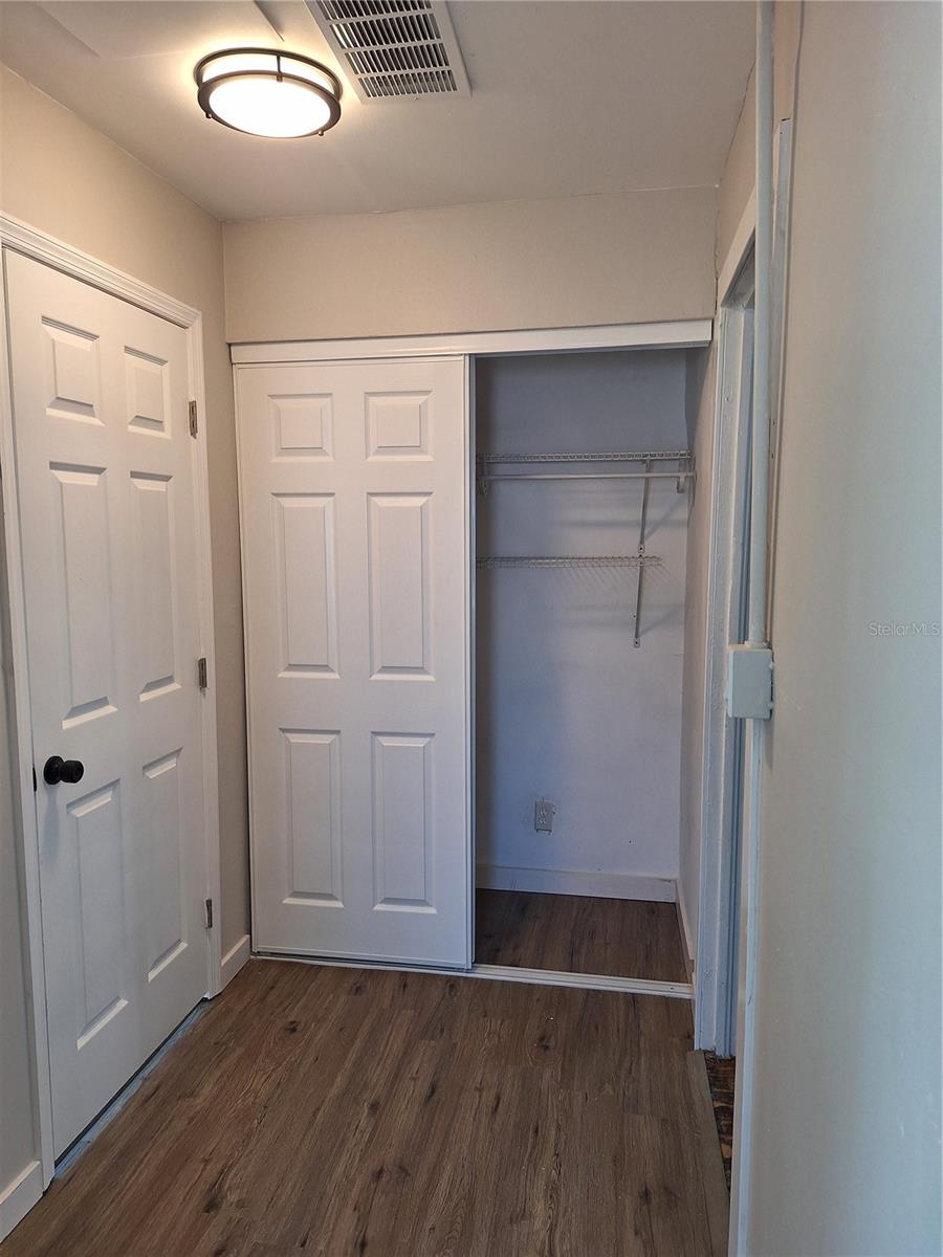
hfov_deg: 58.9
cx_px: 472
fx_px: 835
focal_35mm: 23
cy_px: 628
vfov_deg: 73.9
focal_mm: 5.54
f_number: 1.8
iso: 64
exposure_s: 1/60
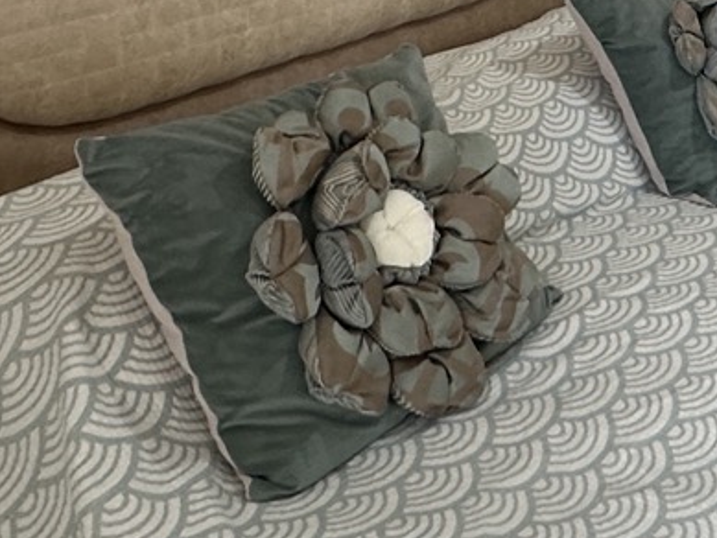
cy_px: -232
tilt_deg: -4.8
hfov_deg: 25.3
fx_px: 1492
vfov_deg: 18.5
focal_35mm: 72
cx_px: 767
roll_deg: +0.2
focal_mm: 2.22
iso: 160
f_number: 2.2
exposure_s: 1/99
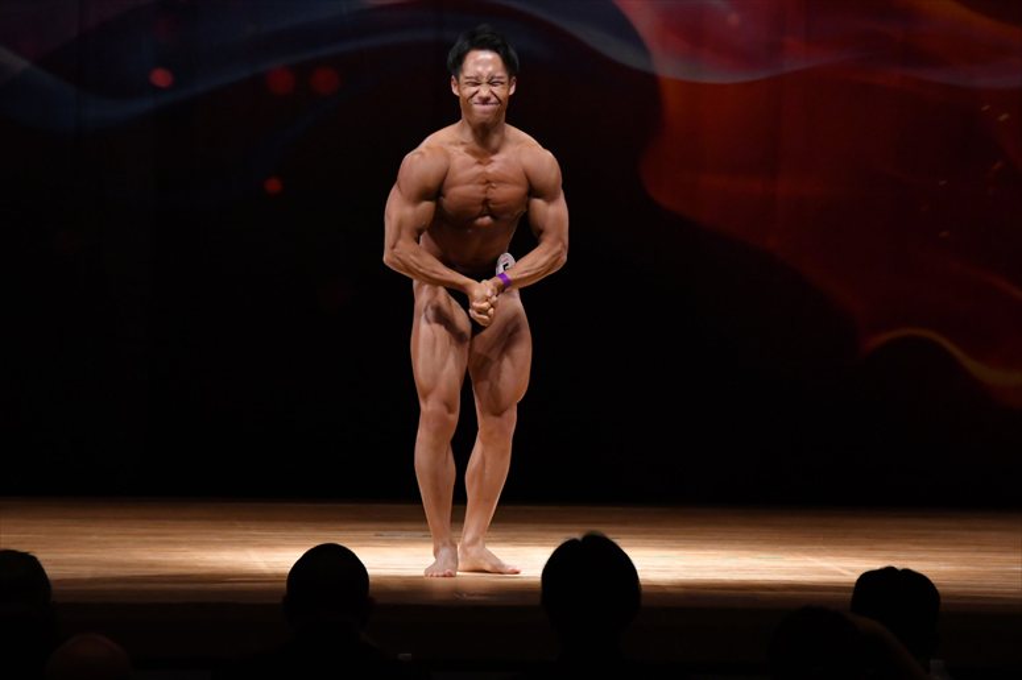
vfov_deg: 5.7
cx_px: 511
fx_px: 6810
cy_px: 340
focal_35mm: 240
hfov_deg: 8.6
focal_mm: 160
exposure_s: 1/400
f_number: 5.6
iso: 4000
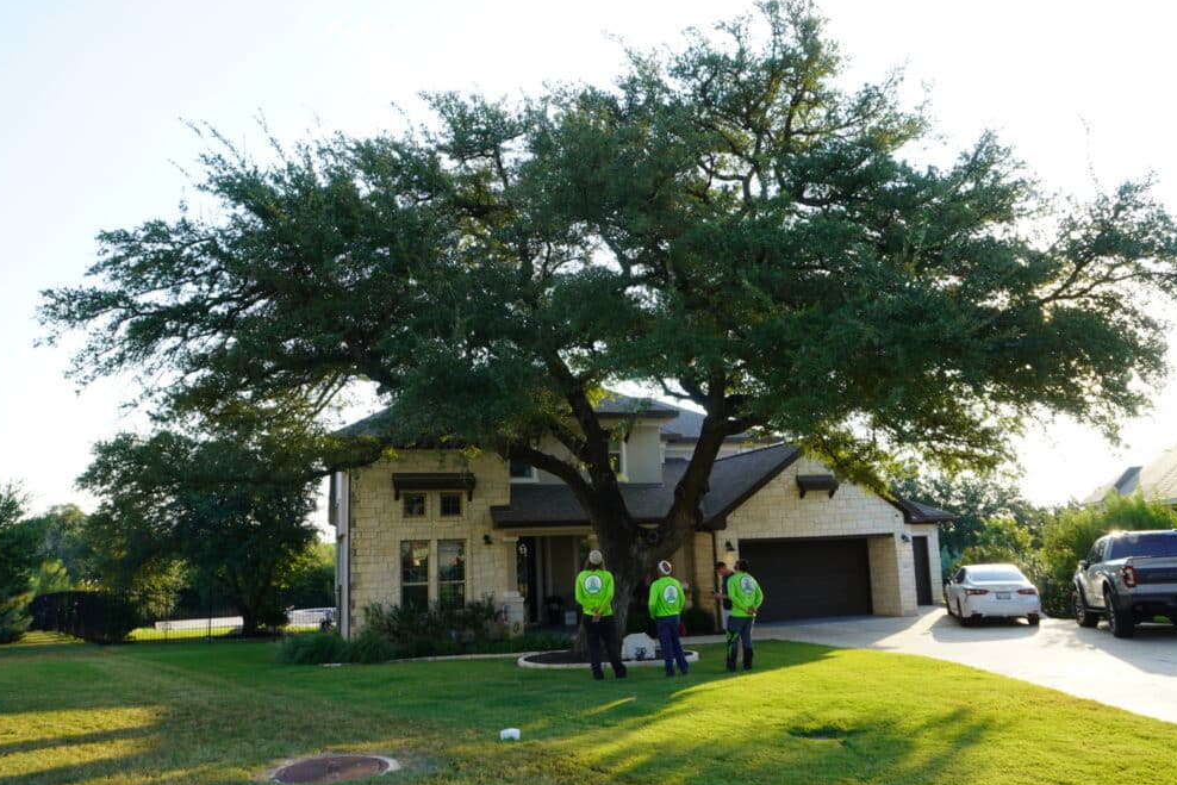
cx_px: 580
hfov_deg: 65.5
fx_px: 916
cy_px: 403
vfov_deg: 46.4
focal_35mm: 28
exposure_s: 1/80
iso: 100
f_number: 5.6
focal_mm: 18
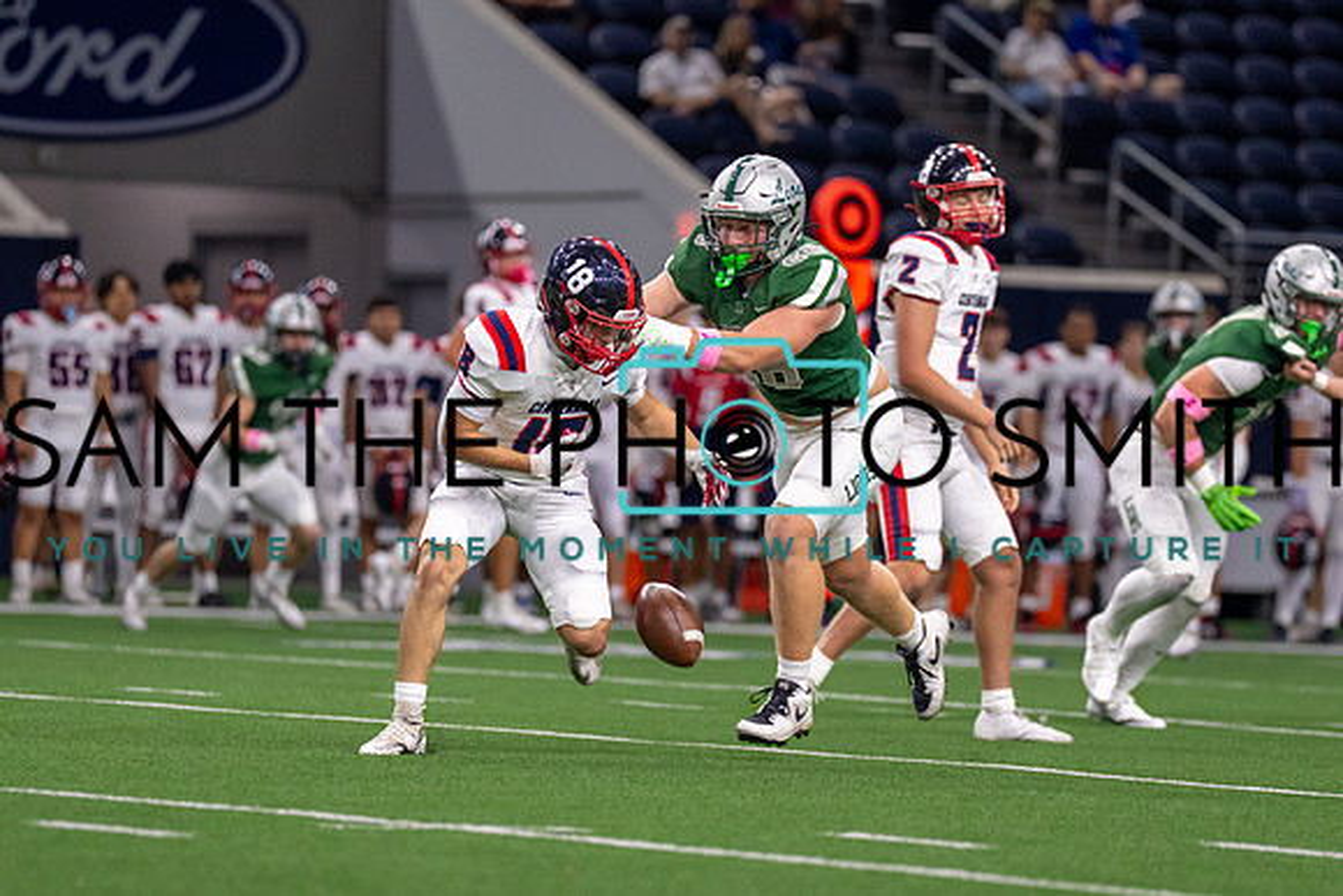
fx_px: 11650
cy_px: 430
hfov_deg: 6.6
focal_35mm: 312
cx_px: 776
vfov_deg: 4.4
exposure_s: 1/1000
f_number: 2.8
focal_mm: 200
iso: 2000
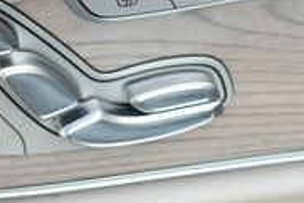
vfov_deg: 10.8
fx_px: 1073
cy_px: 35
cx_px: 279
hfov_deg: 15.9
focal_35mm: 127
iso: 400
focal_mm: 18
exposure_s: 1/250
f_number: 5
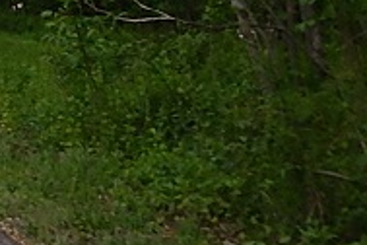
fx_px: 1254
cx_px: -124
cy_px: -86
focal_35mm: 123
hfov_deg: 15.7
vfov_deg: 10.9
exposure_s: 1/320
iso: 125
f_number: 3.9
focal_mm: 5
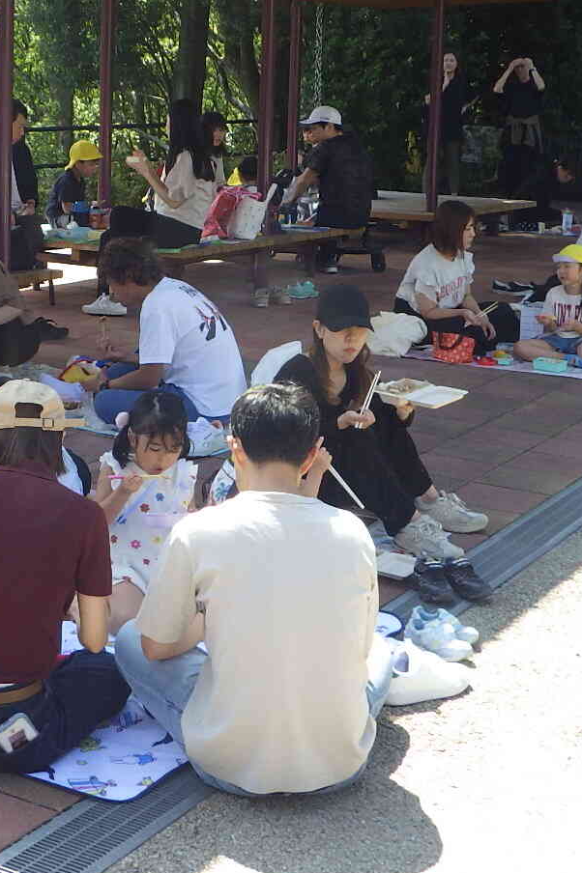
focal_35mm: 66
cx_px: 80
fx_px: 1602
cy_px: 254
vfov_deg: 30.2
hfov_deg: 20.3
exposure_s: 1/250
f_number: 4.2
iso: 125
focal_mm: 5
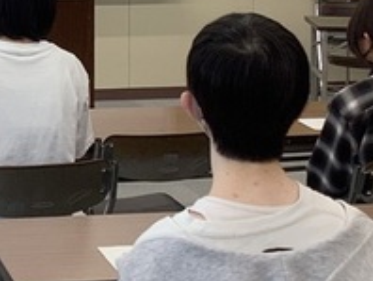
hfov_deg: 18.8
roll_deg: -0.4
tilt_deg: -1.2
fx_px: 1079
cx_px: -45
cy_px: -104
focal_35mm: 100
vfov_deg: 14.1
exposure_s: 1/100
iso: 50
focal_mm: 3.3
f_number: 2.4
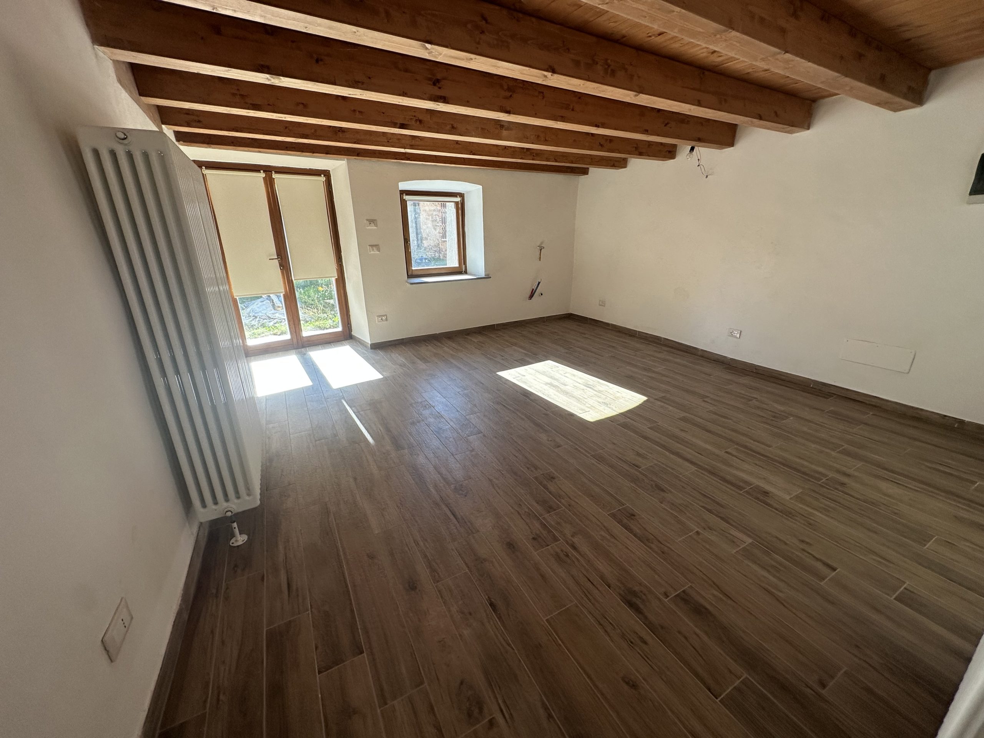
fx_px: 398
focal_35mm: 14
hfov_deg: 102.1
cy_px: 369
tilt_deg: -19.1
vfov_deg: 85.7
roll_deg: +1.5
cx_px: 492
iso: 64
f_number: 2.2
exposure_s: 1/99
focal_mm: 2.22
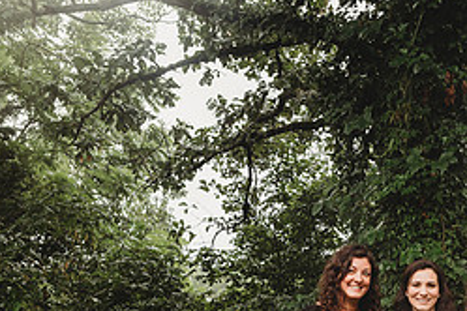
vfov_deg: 22.6
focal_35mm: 56
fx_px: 726
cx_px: 399
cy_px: 353
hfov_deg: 34.1
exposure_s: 1/160
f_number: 3.5
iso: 400
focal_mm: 24
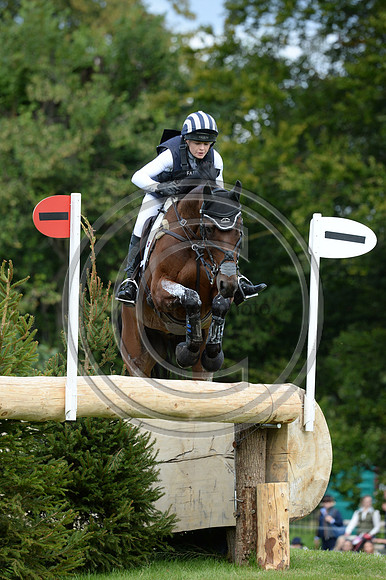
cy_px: 290
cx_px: 193
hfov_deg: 4.2
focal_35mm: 330
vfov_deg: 6.2
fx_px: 5313
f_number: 6.3
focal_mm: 330
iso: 800
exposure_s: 1/1000
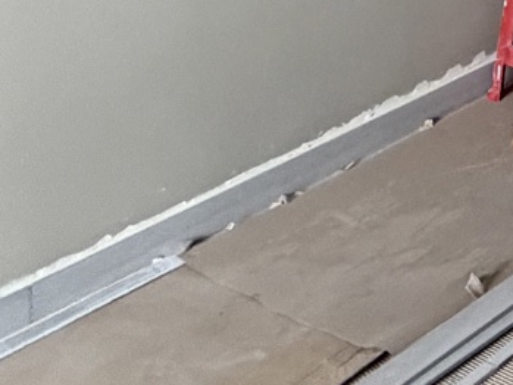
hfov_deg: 16.4
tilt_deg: -0.6
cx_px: 1127
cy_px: -495
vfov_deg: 14.2
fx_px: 1142
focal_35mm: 77
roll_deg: +0.5
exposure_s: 1/94
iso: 320
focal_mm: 2.22
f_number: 2.2
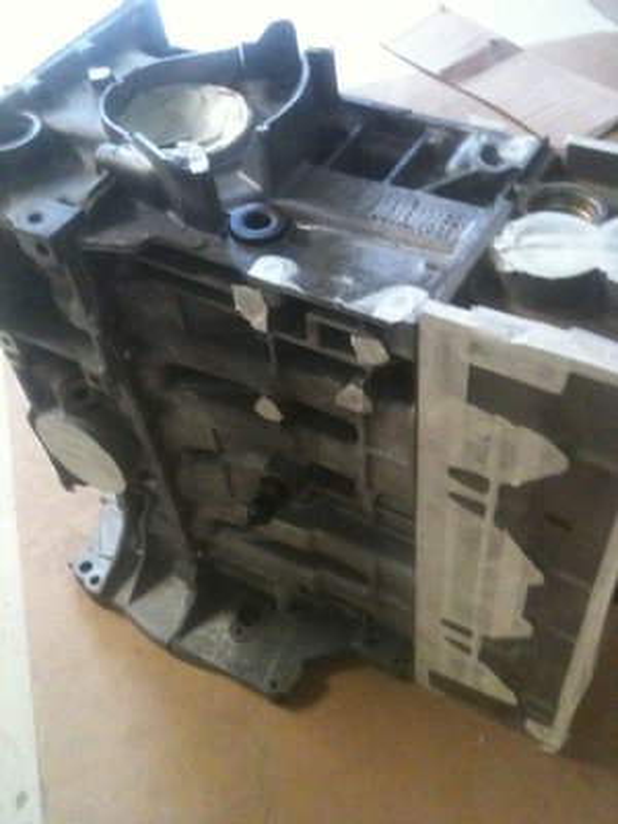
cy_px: 412
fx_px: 833
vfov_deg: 52.6
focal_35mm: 35
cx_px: 309
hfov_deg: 40.7
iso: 640
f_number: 2.8
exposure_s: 1/15
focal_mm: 3.85
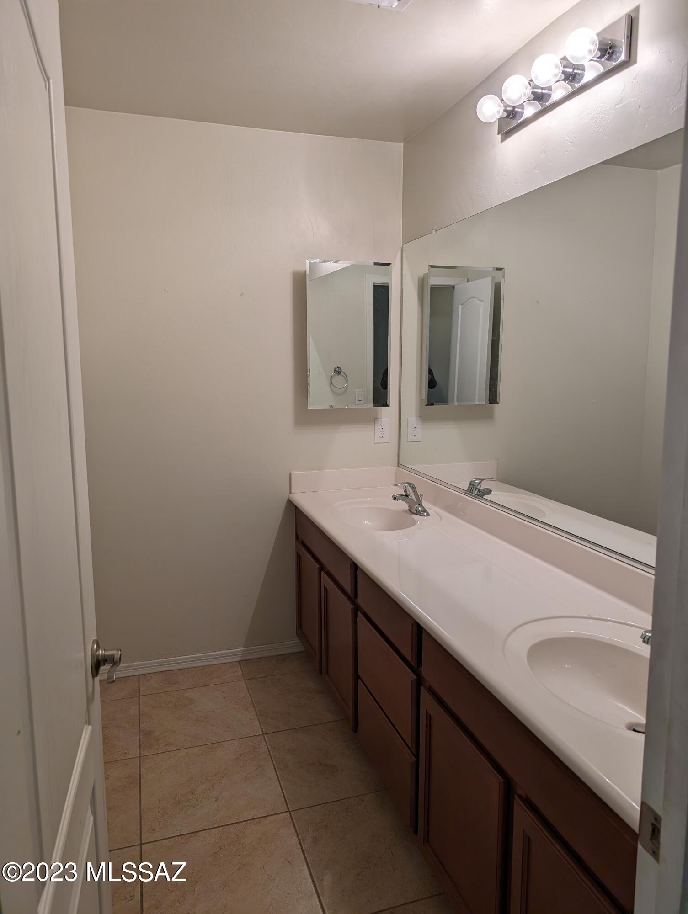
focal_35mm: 24
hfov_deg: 56.9
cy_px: 457
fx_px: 635
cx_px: 344
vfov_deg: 71.5
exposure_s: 1/60
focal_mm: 6.9
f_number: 1.68
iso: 23
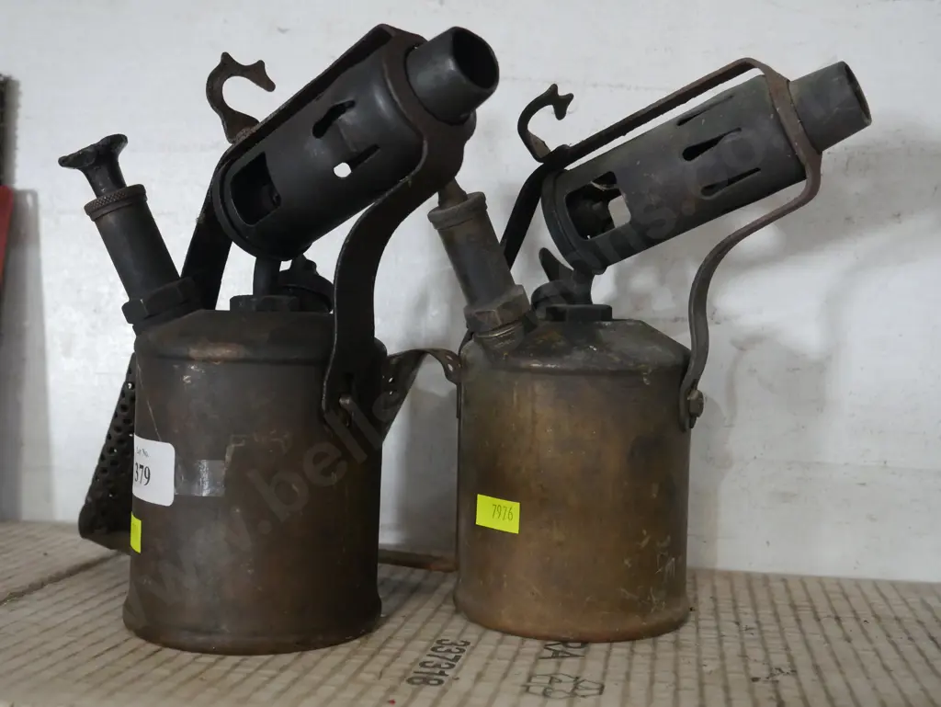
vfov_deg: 36.0
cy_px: 354
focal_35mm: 40
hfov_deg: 46.8
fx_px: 1088
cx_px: 470
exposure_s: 1/60
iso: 3200
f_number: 4.4
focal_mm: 20
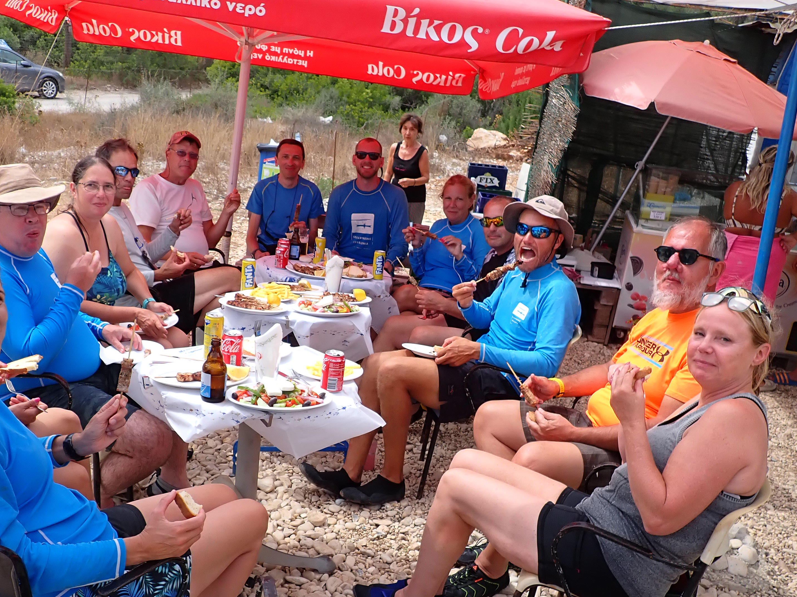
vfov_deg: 40.5
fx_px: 806
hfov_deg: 52.4
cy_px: 359
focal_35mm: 35
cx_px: 339
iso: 100
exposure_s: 1/640
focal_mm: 4.5
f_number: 2.8
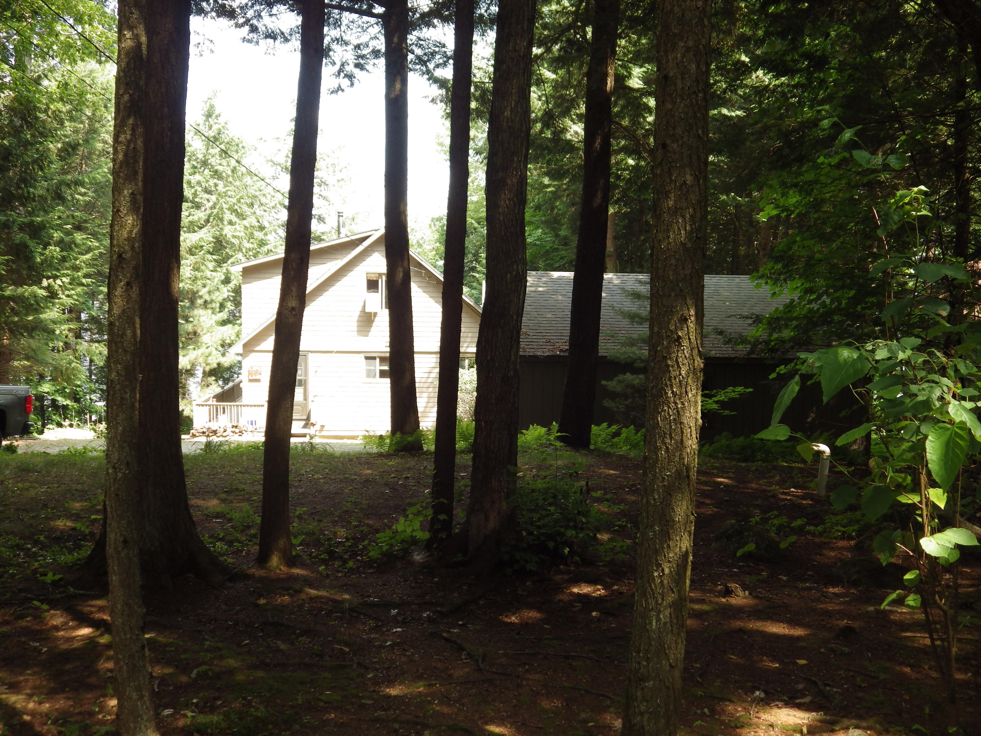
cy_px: 368
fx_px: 1162
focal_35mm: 41
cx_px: 490
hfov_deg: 45.8
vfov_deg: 35.1
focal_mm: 7.4
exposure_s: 1/80
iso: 100
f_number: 3.6
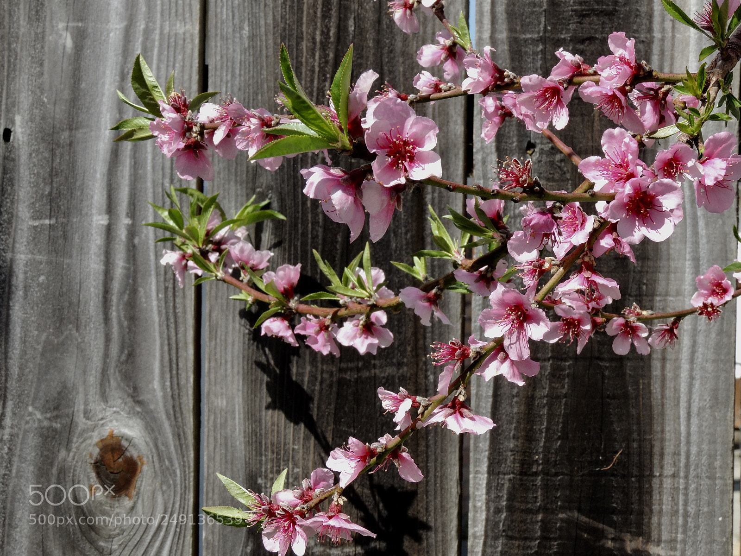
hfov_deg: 21.8
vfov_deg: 16.4
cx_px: 370
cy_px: 278
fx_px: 1927
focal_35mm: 90
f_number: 8.1
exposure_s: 1/160
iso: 100
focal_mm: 16
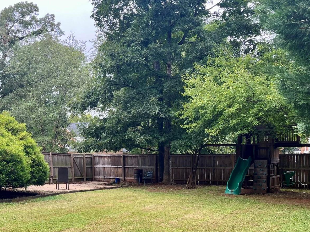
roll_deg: +1.5
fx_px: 403
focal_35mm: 45
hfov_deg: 41.5
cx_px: 102
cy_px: 168
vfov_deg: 31.7
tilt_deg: -2.4
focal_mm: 5.1
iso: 40
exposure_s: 1/157
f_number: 1.6
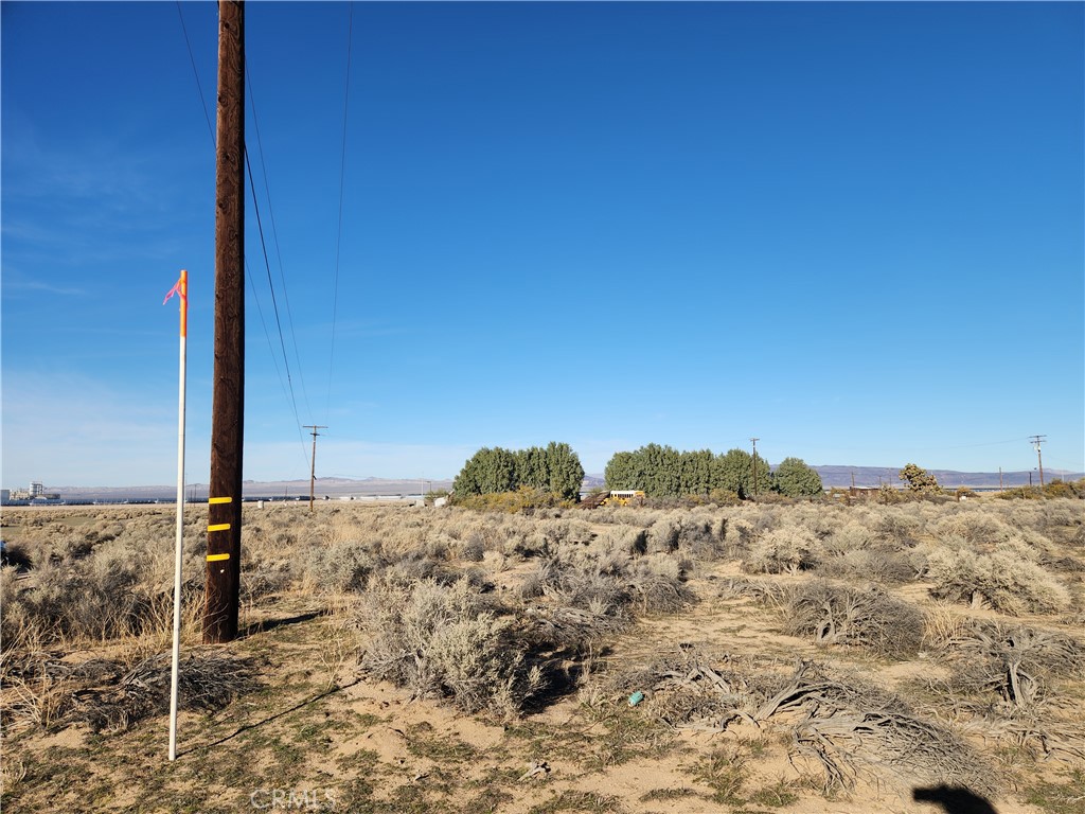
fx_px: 721
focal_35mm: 23
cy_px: 407
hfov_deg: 73.9
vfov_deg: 58.9
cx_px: 542
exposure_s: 1/1884
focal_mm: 5.4
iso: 20
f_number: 1.8
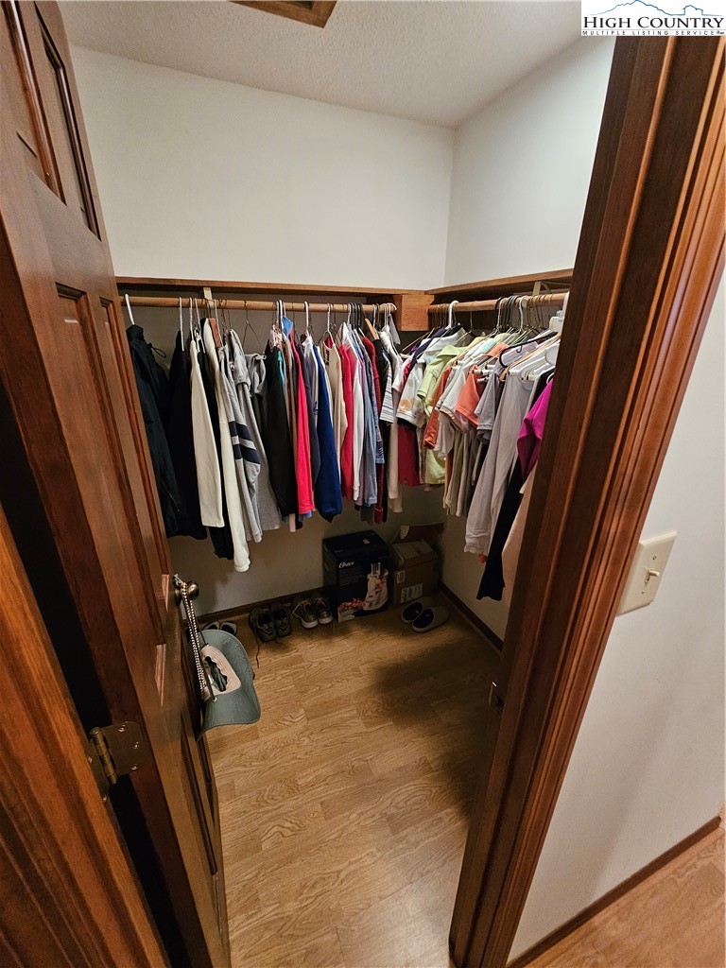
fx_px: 364
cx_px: 363
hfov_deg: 89.9
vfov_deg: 106.2
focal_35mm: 13
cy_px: 484
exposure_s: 1/24
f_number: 2.2
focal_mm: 2.2
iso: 800
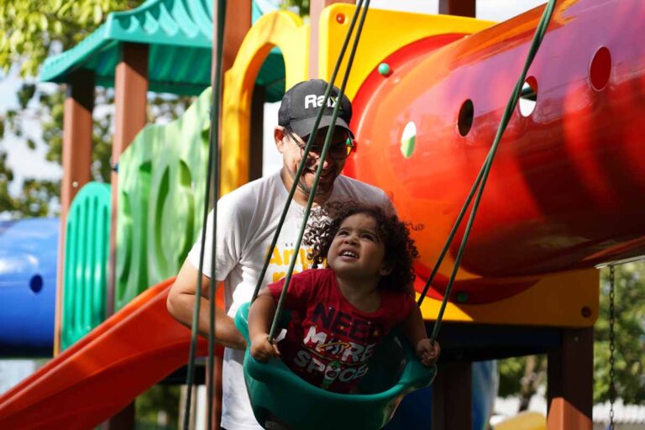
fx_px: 1881
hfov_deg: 19.5
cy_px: 215
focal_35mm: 105
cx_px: 322
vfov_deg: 13.0
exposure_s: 1/2500
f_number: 4
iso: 800
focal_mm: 105
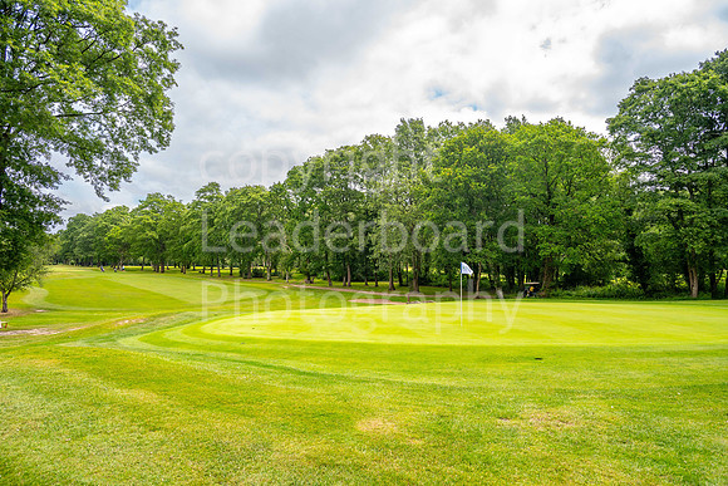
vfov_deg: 53.2
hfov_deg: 73.7
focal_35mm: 24
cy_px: 243
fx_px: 485
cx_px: 364
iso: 400
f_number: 6.3
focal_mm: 24
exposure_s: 1/640
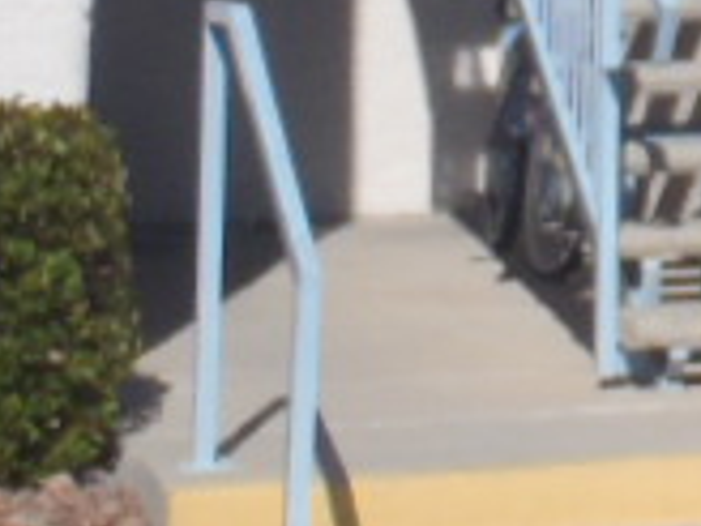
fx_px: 4435
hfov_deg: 7.8
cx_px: 2090
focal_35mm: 219
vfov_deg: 6.5
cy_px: -701
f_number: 10
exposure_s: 1/125
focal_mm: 5
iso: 80
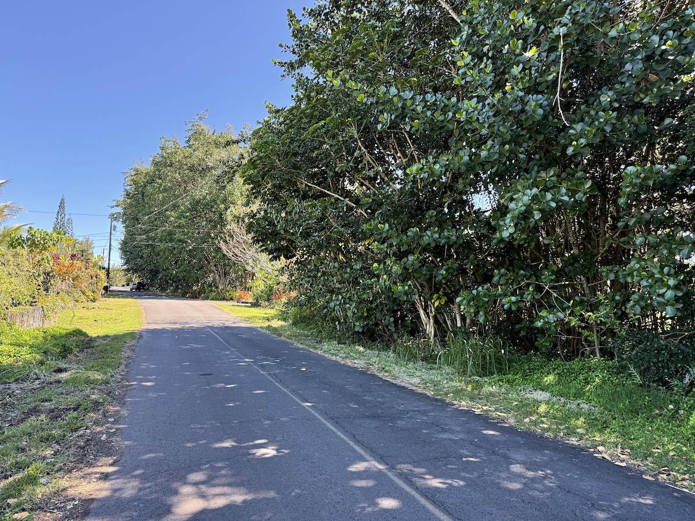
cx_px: 348
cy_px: 260
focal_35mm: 24
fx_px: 482
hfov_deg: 71.6
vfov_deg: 56.8
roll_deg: -2.6
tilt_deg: +4.9
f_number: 1.78
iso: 100
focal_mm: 6.76
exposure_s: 1/535
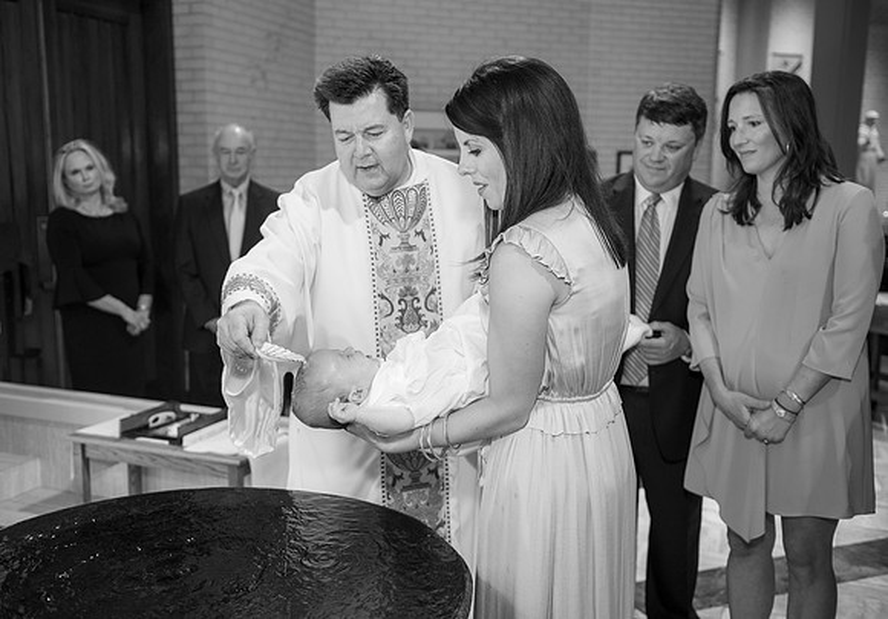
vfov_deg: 35.8
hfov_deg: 49.7
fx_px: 957
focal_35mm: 38
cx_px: 424
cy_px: 319
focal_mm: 36
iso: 720
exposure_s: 1/100
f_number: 3.2
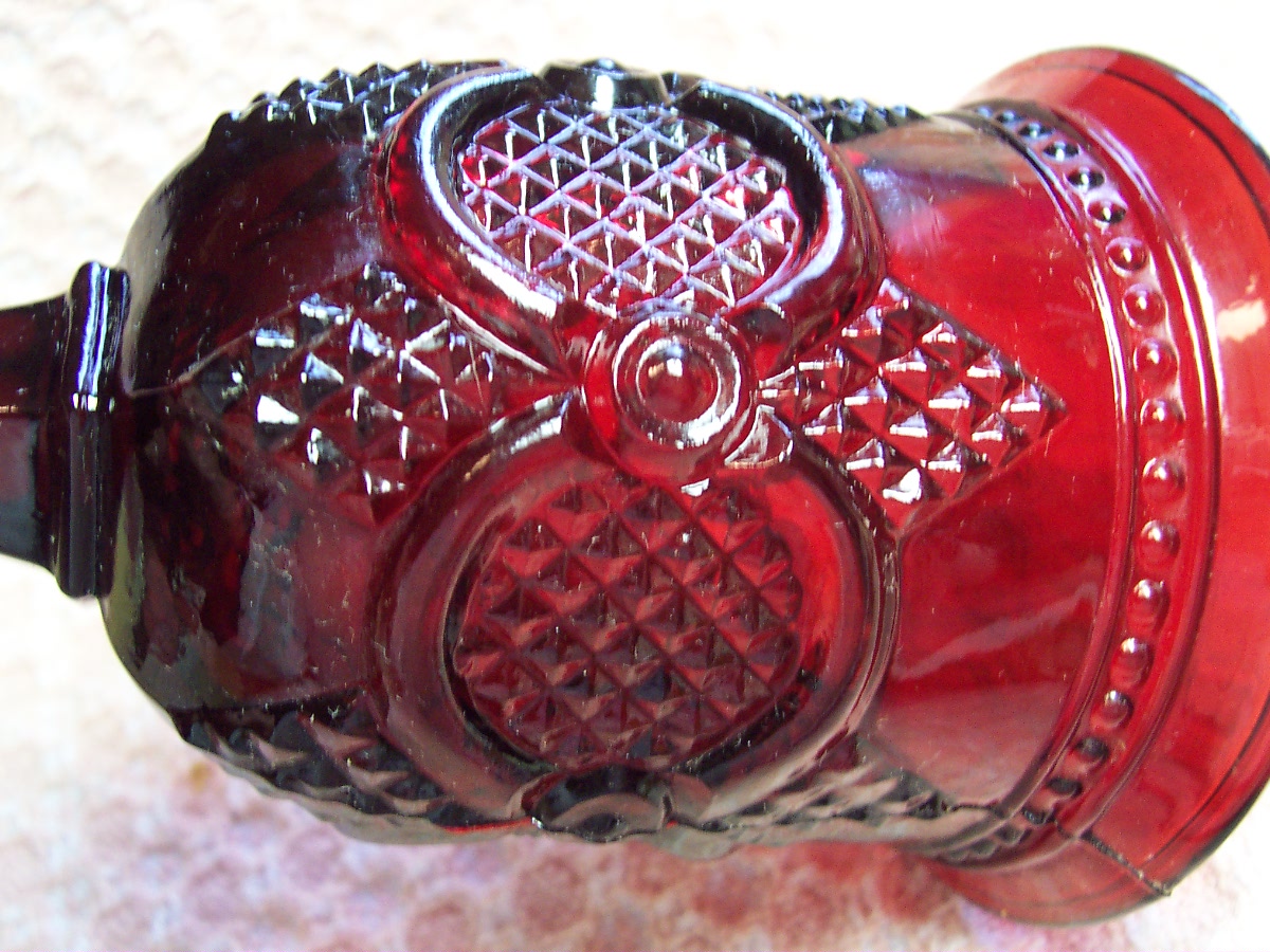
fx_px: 1357
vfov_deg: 38.7
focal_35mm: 37
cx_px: 635
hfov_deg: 50.1
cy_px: 476
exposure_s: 1/30
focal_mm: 5.6
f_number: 2.8
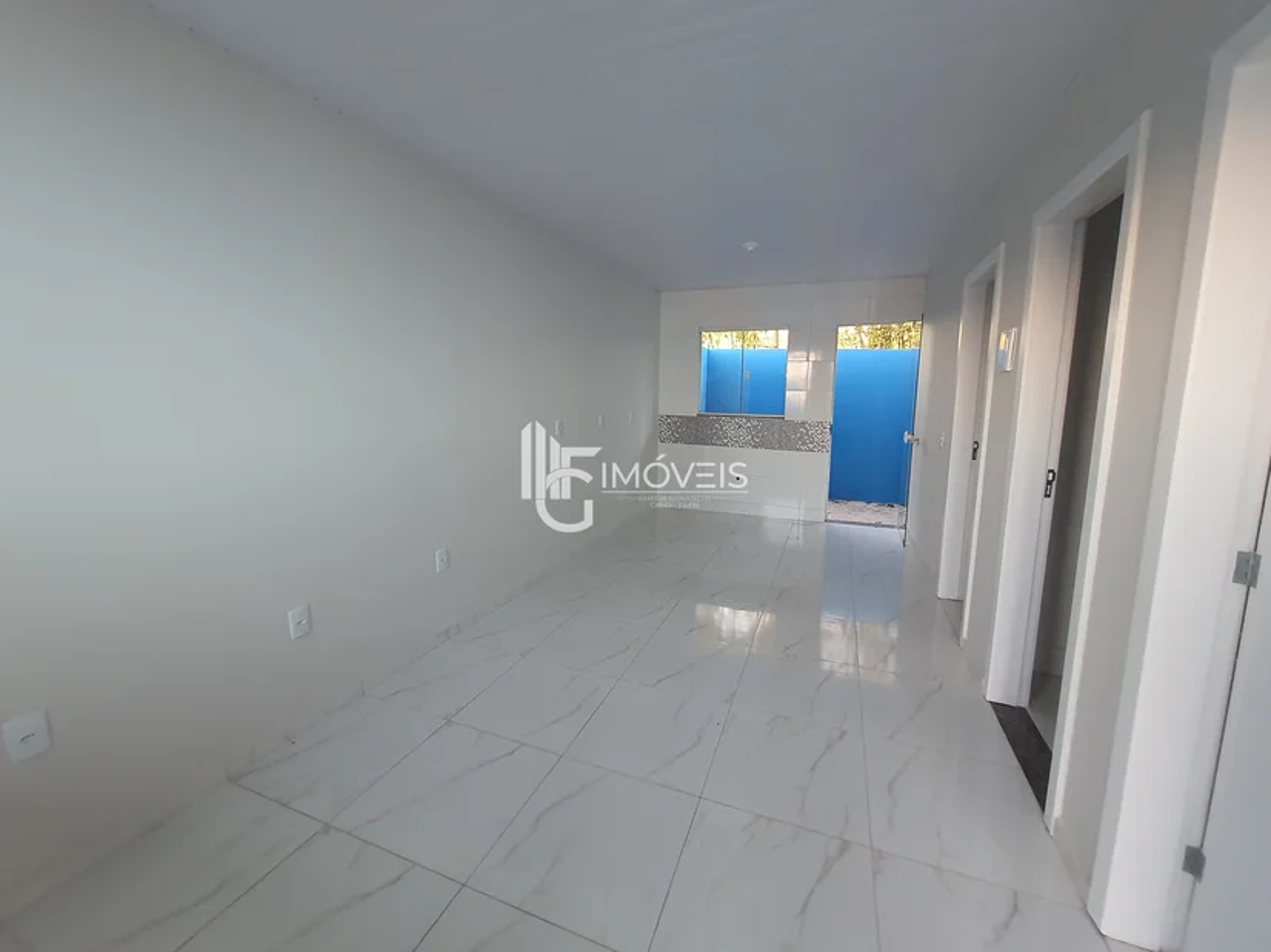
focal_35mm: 13
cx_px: 636
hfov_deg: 106.2
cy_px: 476
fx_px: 477
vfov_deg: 89.9
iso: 160
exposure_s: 1/60
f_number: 2.2
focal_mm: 1.74
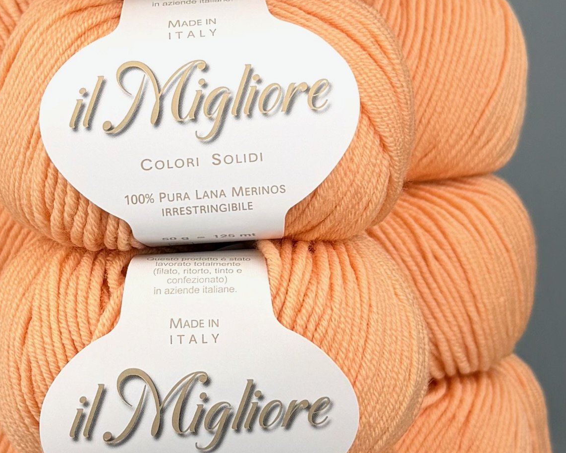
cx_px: 203
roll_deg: -1.4
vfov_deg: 35.6
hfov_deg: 43.4
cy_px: 201
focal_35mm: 42
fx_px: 704
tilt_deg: -11.9
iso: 80
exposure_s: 1/1437
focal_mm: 6.76
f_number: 1.78
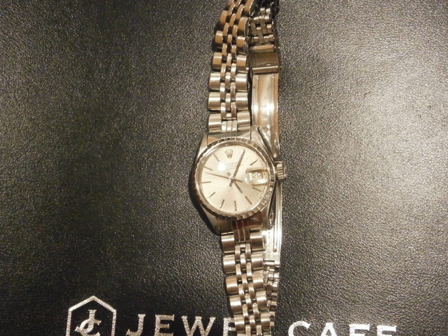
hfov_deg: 36.8
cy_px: 173
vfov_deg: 28.0
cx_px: 221
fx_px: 673
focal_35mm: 52
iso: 800
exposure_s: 1/60
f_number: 3.4
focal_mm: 8.3
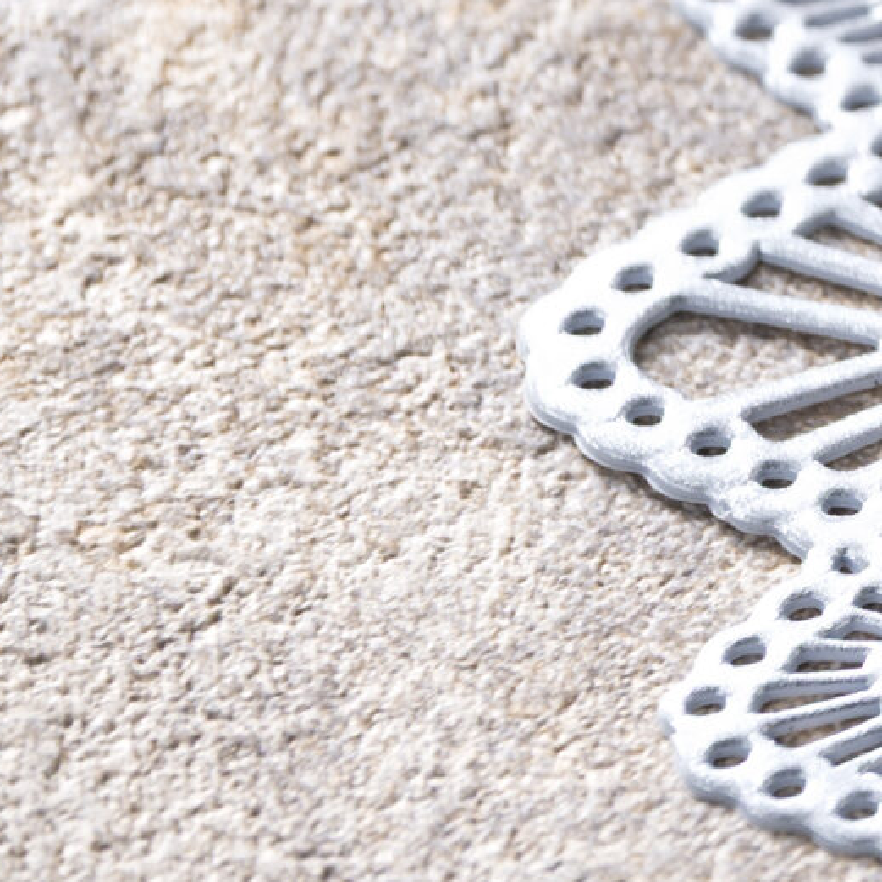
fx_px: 14442
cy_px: -278
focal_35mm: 501
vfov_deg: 3.5
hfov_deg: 3.5
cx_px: 2060
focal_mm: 120
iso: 100
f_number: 5.6
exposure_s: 1/200
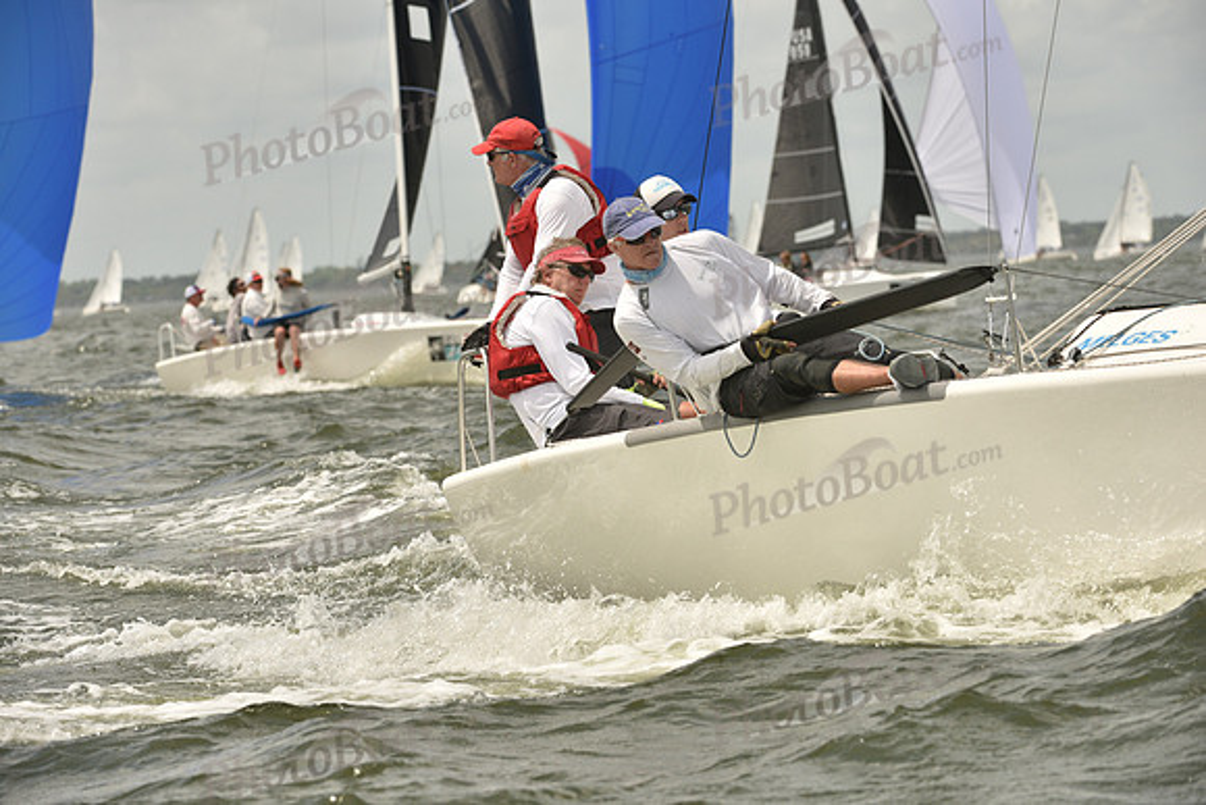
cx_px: 603
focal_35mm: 200
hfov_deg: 10.3
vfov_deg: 6.9
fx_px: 6701
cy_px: 402
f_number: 8
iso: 320
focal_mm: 200
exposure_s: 1/1250
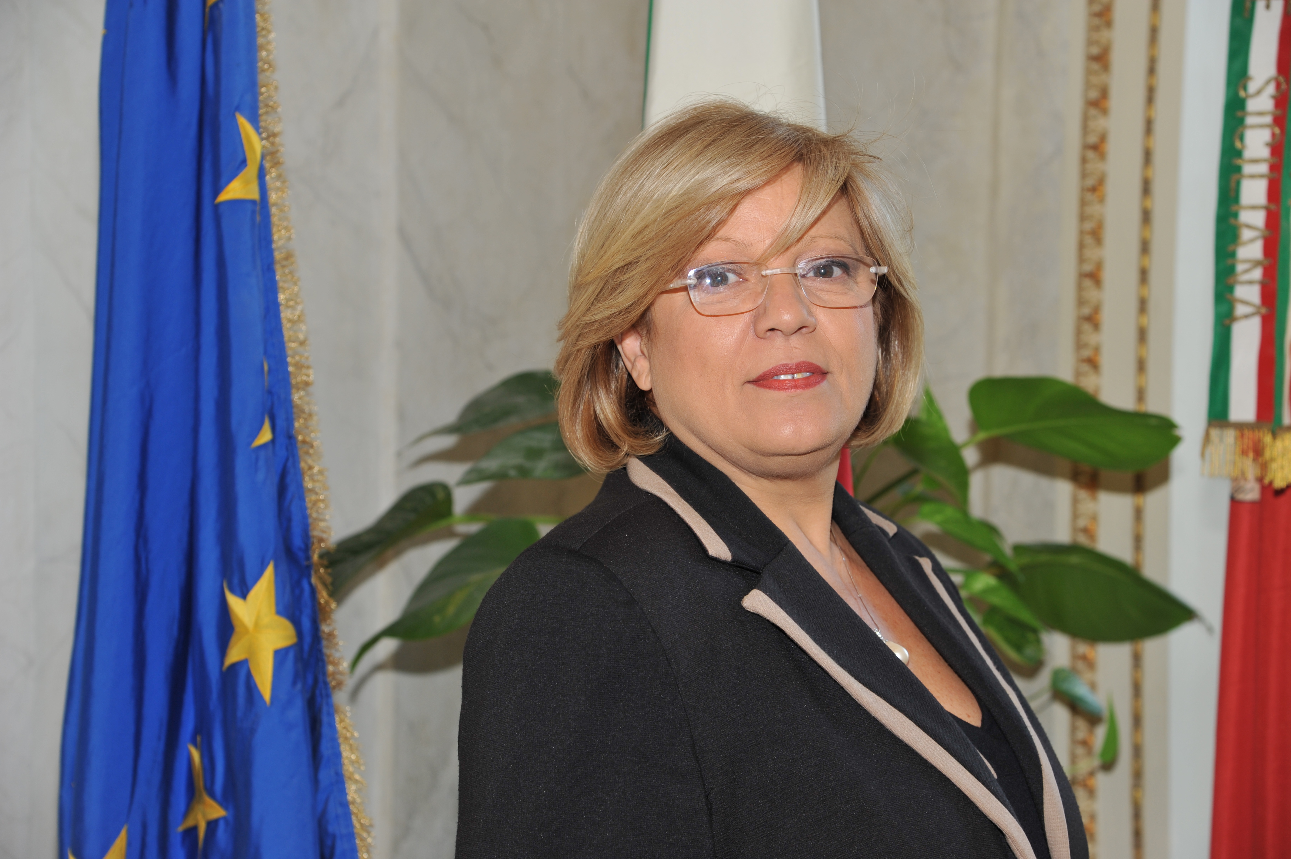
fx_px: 2688
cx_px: 646
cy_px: 430
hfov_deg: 27.0
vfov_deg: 18.2
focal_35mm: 75
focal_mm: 75
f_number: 5.6
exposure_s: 1/60
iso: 400
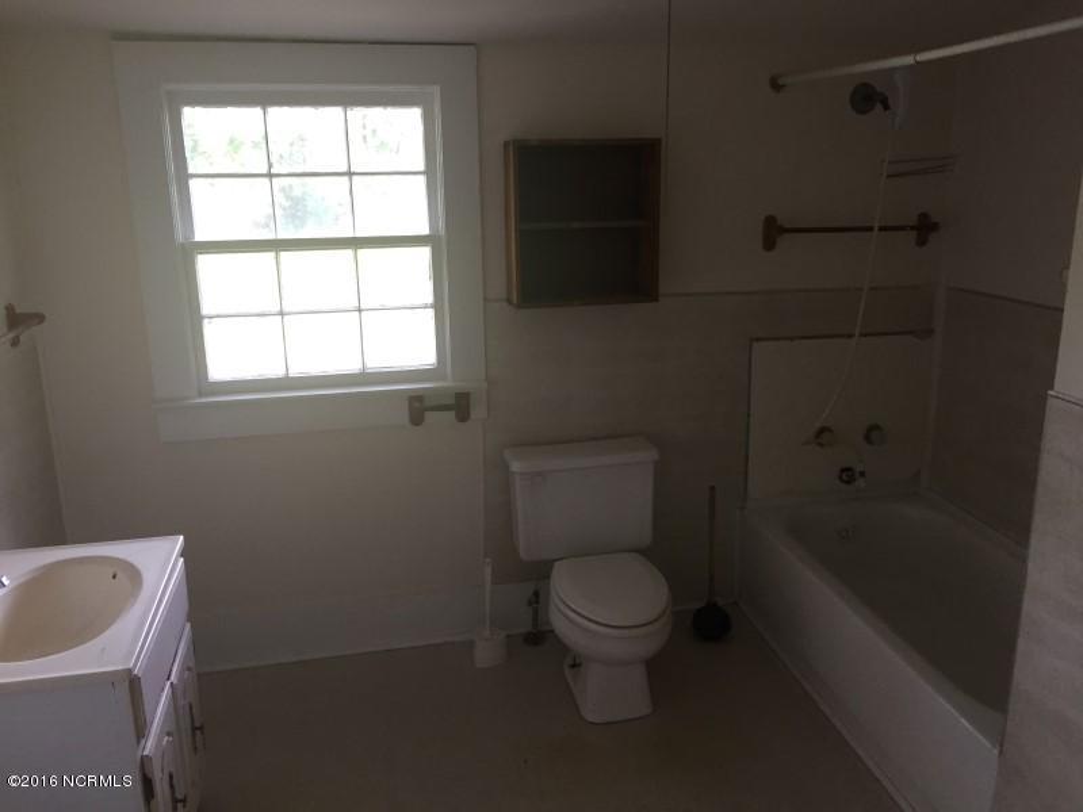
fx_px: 907
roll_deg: -1.6
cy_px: 406
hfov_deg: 61.7
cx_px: 542
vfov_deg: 48.2
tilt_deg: -16.5
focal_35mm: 29
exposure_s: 1/30
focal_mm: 4.15
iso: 50
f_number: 2.2
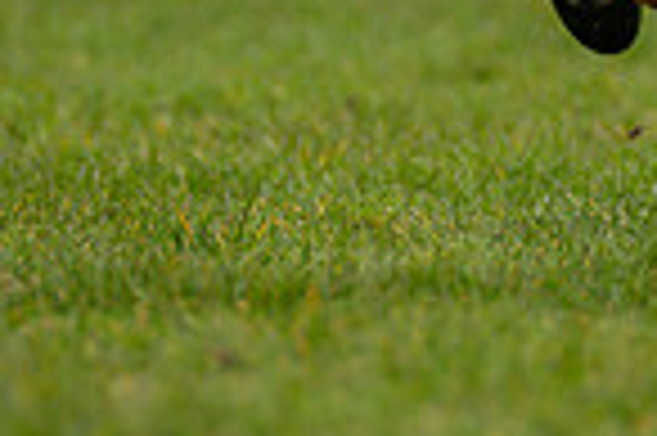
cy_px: -411
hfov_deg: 1.8
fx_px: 20836
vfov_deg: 1.2
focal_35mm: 1143
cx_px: 572
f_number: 2.8
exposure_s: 1/1000
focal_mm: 270
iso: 560
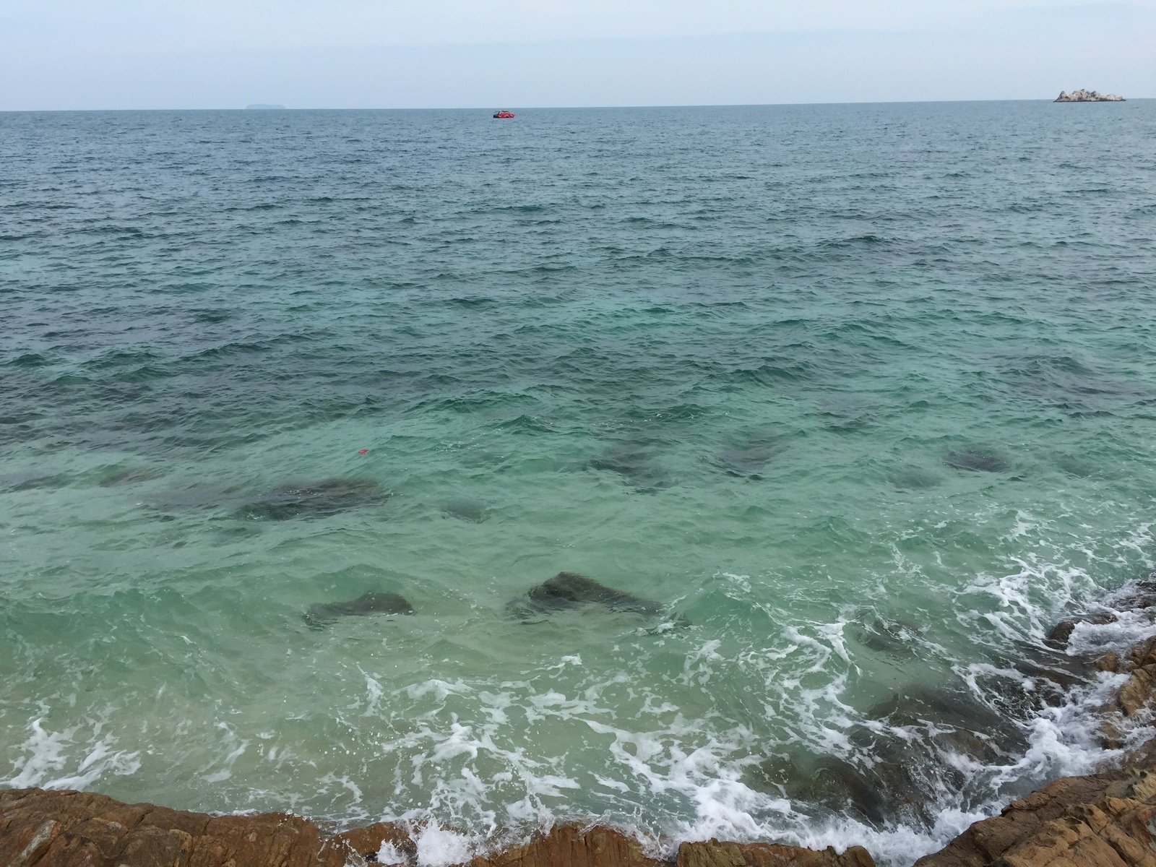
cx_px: 578
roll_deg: +0.0
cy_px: 434
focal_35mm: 29
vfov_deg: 48.2
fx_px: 968
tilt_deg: -18.1
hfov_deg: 61.7
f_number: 2.2
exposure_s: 1/2326
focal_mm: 4.15
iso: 32
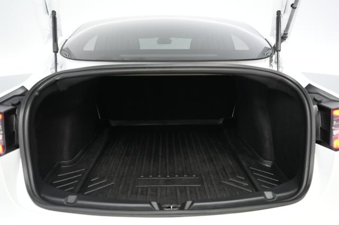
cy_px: 112
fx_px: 235
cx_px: 170
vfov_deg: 51.2
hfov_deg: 71.5
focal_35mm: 25
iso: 5000
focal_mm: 25
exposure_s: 1/160
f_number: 2.8
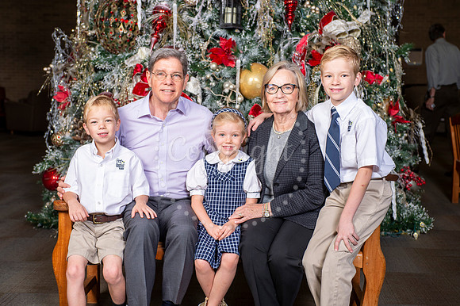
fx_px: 664
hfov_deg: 38.2
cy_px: 153
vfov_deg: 26.0
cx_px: 230
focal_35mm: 52
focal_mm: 52
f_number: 6.3
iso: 160
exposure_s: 1/100
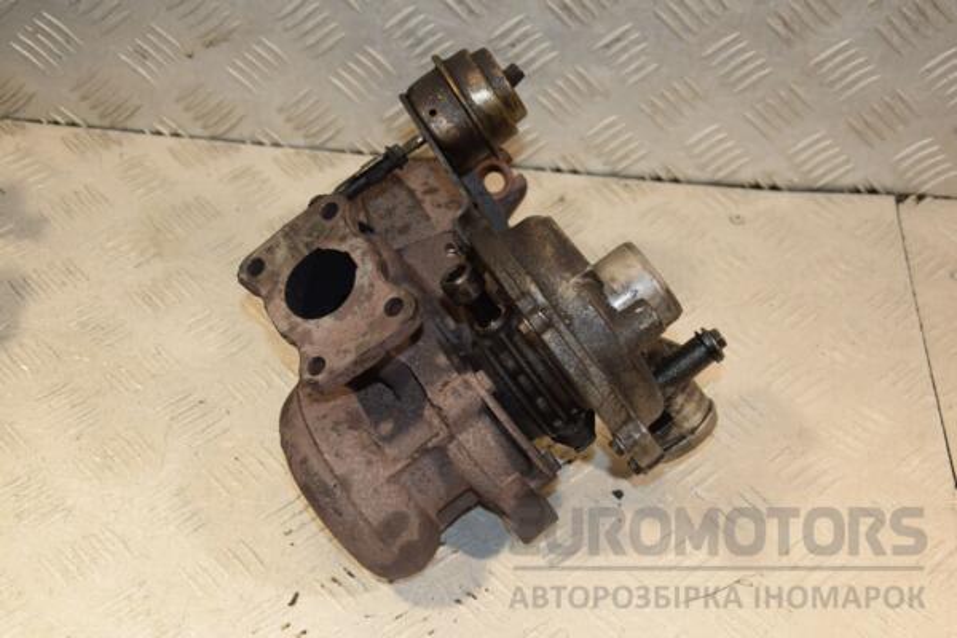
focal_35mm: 60
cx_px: 478
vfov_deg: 22.6
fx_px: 1595
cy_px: 319
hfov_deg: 33.4
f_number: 5
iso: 800
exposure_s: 1/200
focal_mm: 40
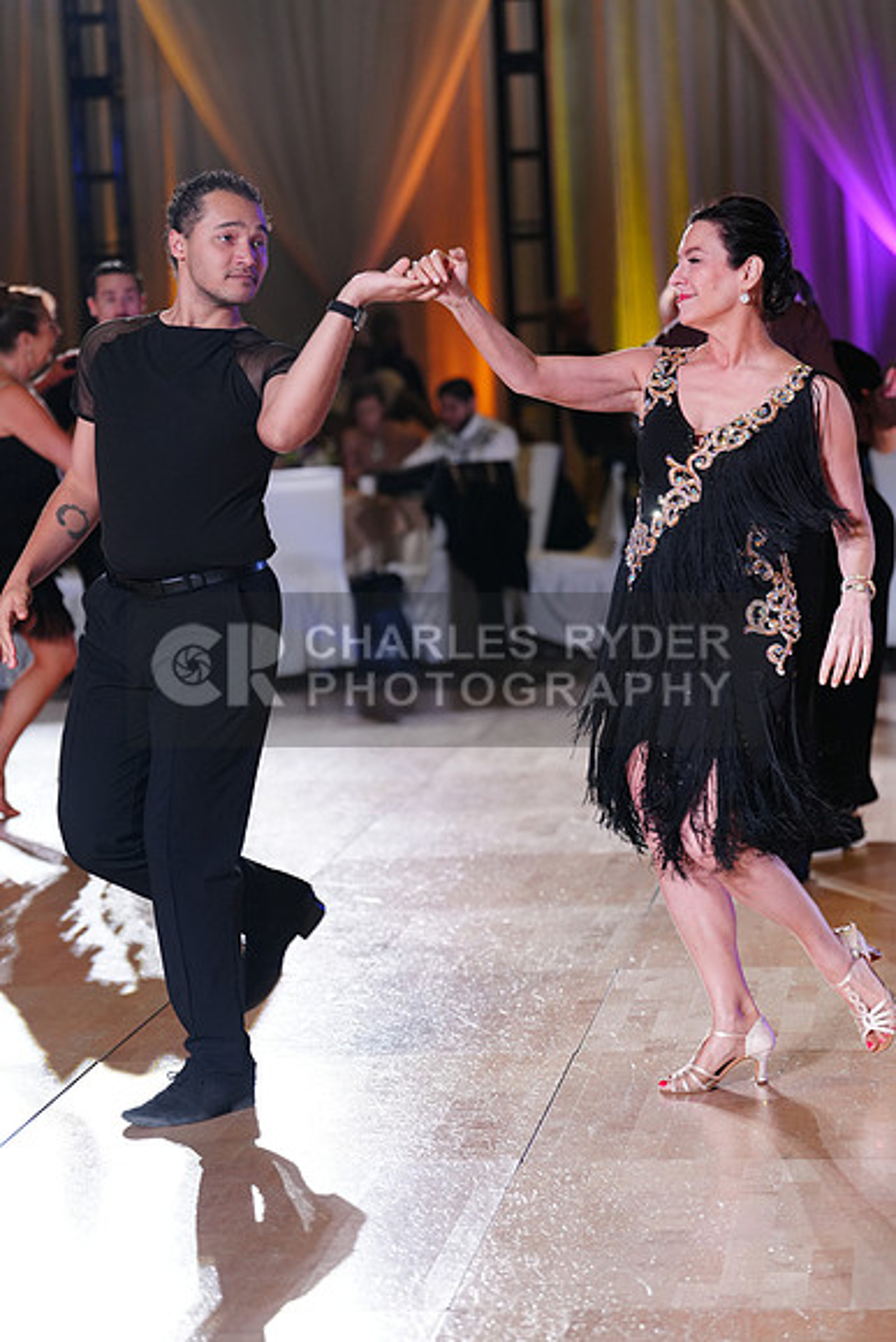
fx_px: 3656
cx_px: 448
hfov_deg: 14.0
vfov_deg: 20.8
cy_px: 671
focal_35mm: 98
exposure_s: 1/250
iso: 1000
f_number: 2.8
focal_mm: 98
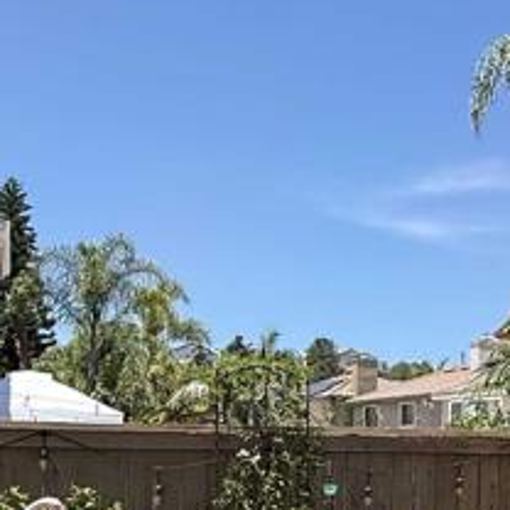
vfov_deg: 27.4
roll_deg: -0.7
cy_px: 427
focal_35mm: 61
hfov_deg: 27.9
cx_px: 353
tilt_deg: +1.4
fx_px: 1017
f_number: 2.2
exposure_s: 1/1497
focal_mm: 2.22
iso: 50
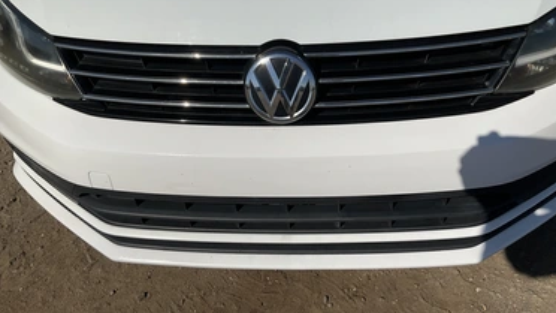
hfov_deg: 58.0
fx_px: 501
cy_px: 130
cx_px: 297
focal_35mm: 34
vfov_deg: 34.5
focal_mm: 3
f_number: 1.8
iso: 25
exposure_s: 1/6536
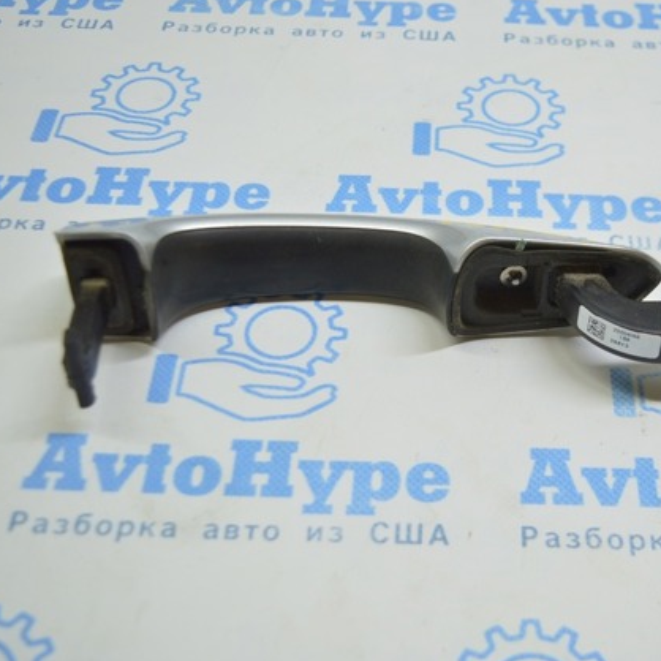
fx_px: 1137
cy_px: 333
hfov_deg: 32.2
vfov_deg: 32.4
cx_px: 435
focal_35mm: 53
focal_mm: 27
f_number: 4
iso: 400
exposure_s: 1/60
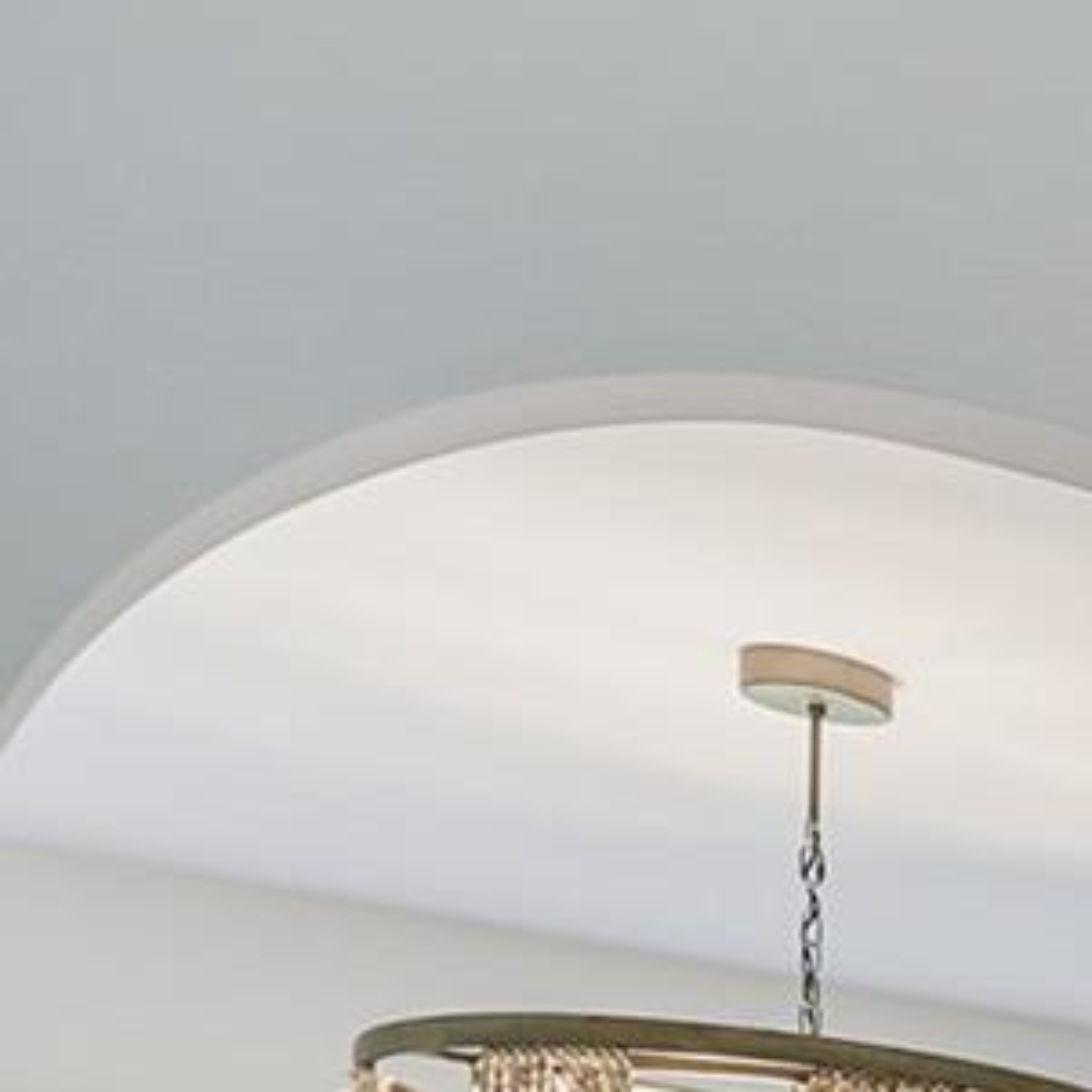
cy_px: 1830
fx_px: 2891
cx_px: 3541
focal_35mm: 81
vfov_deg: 18.0
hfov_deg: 10.5
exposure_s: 1/1.25
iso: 100
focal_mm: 14
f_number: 10
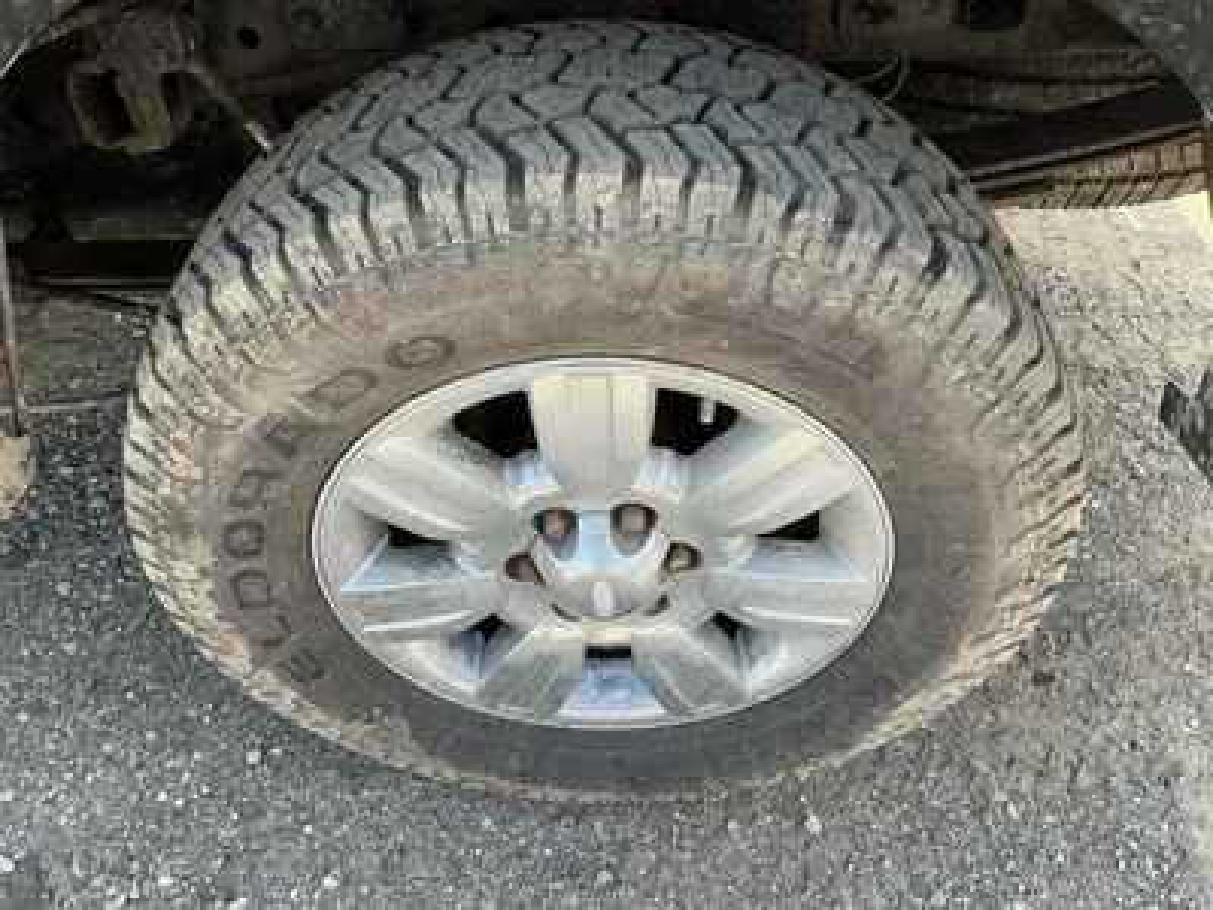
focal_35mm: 28
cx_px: 606
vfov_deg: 49.7
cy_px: 455
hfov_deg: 63.4
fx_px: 981
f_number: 1.8
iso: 20
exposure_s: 1/167
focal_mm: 3
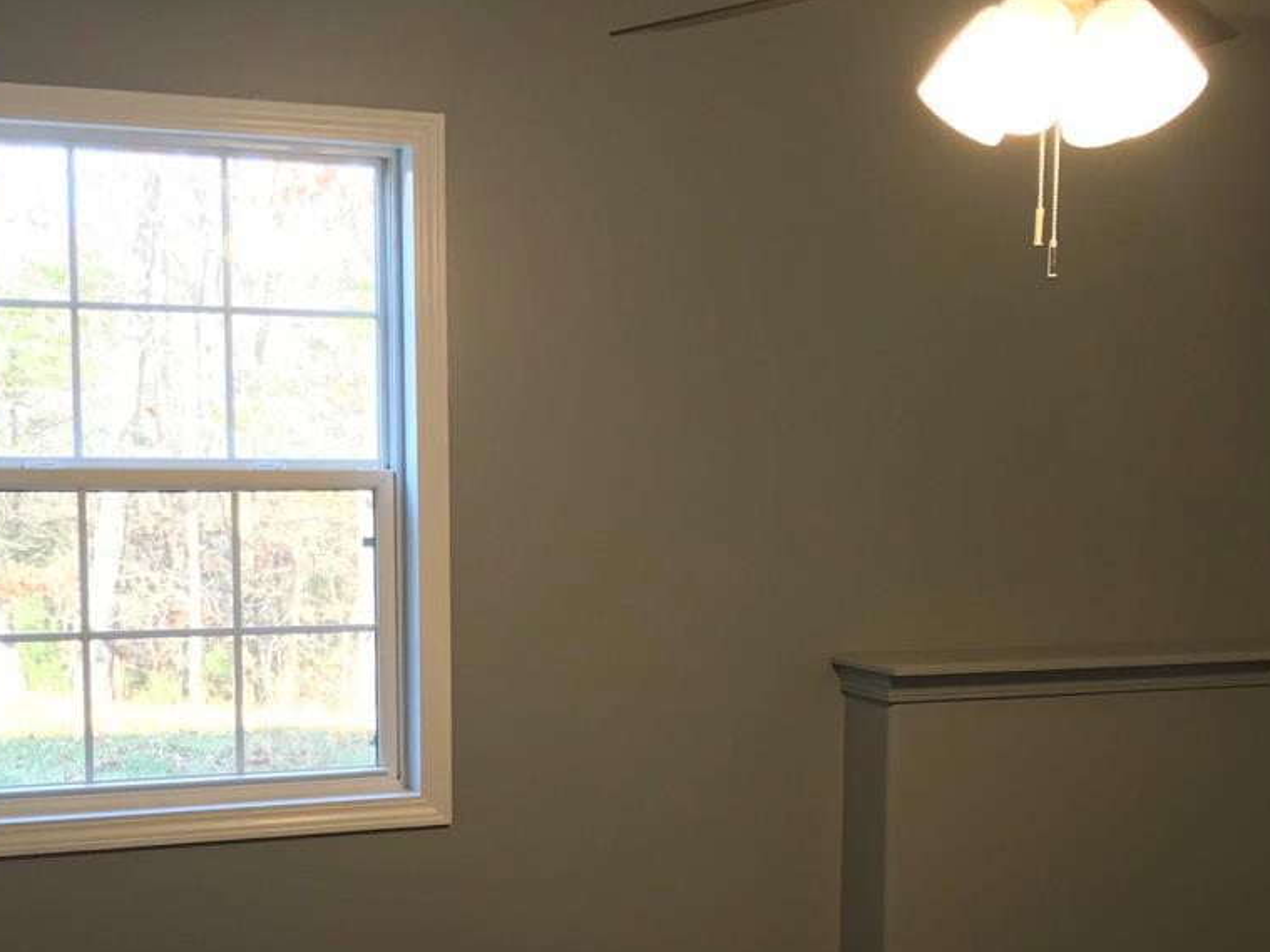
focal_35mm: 59
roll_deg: +0.2
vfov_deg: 24.4
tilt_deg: -8.5
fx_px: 2164
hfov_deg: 32.6
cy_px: 758
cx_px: 781
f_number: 1.8
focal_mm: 3.99
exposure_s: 1/30
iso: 32
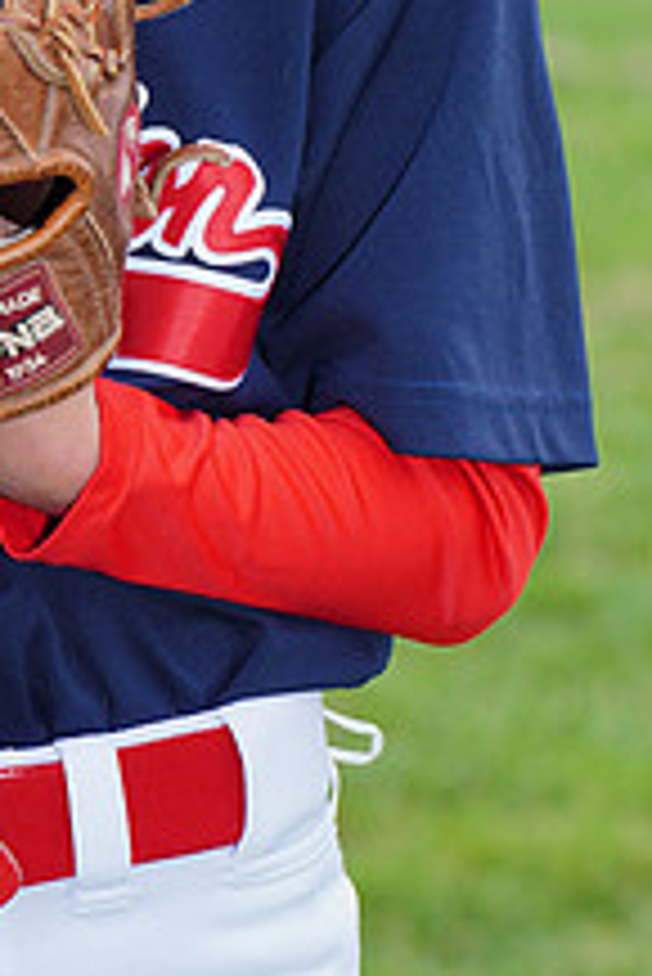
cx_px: -11
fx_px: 14483
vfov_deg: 3.8
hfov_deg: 2.6
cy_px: -211
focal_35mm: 534
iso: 200
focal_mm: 200
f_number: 8
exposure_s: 1/200
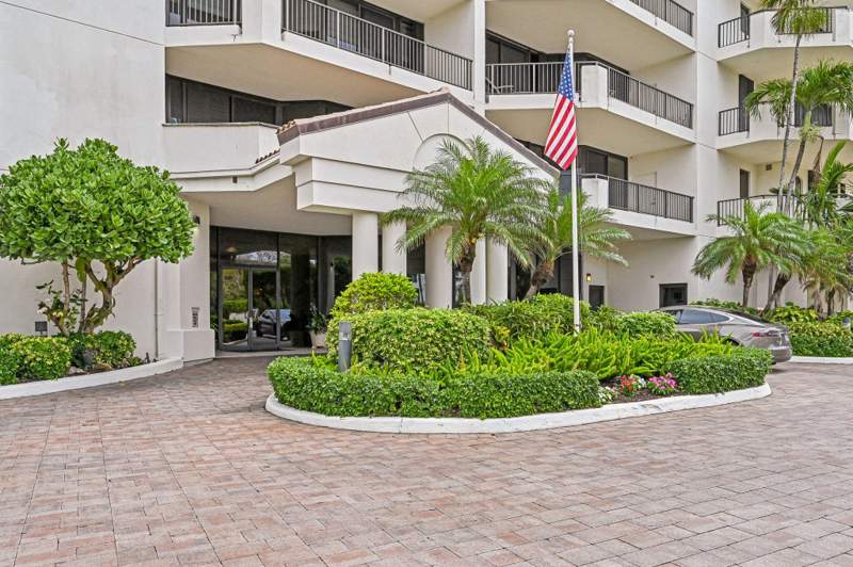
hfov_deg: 73.8
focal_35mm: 24
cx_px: 426
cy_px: 284
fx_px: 568
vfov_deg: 53.1
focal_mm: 24
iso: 2500
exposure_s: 1/2000
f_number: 10
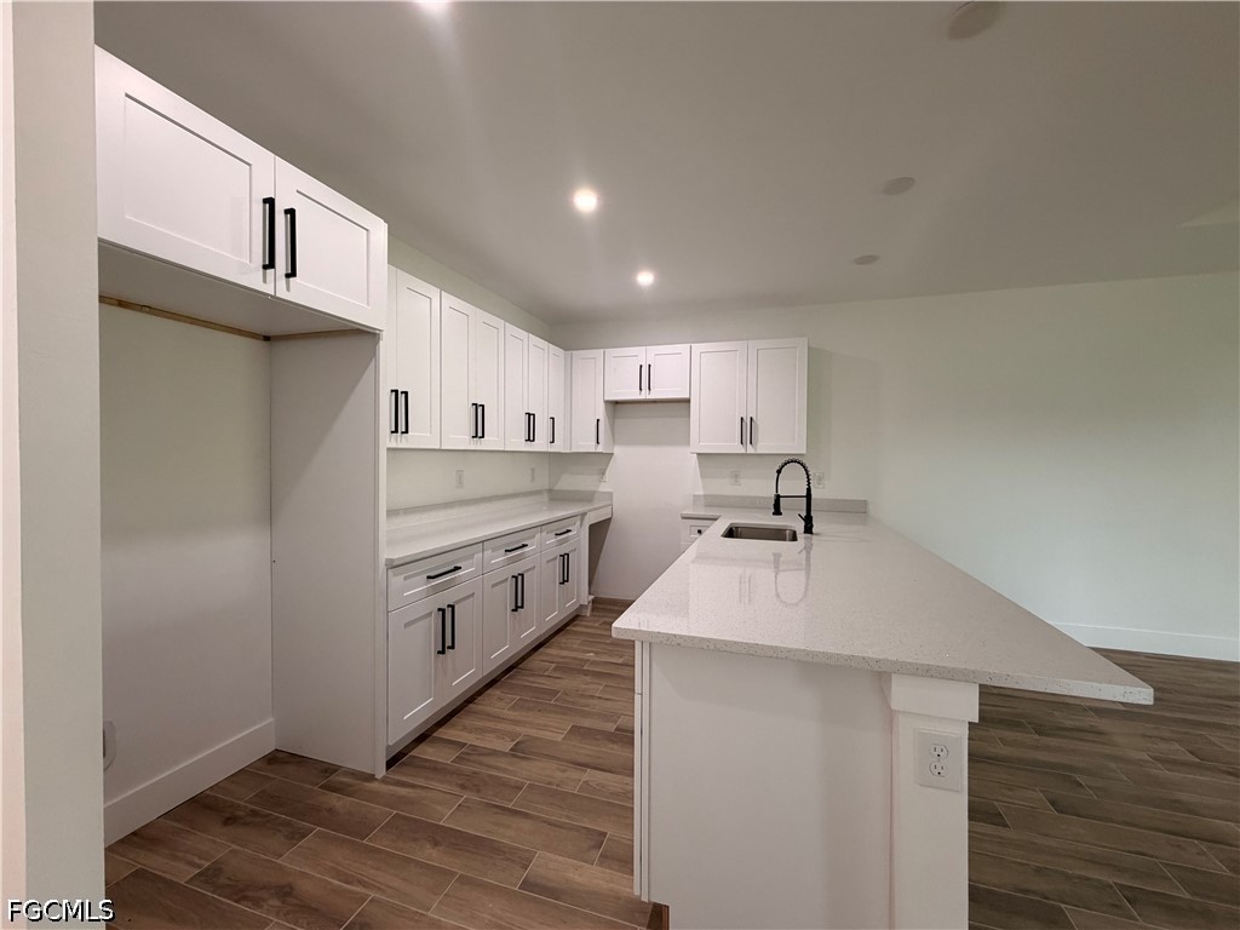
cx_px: 620
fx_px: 502
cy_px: 465
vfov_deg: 85.7
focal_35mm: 14
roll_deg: -0.5
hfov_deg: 102.1
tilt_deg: -1.5
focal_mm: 2.22
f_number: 2.2
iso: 250
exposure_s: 1/120
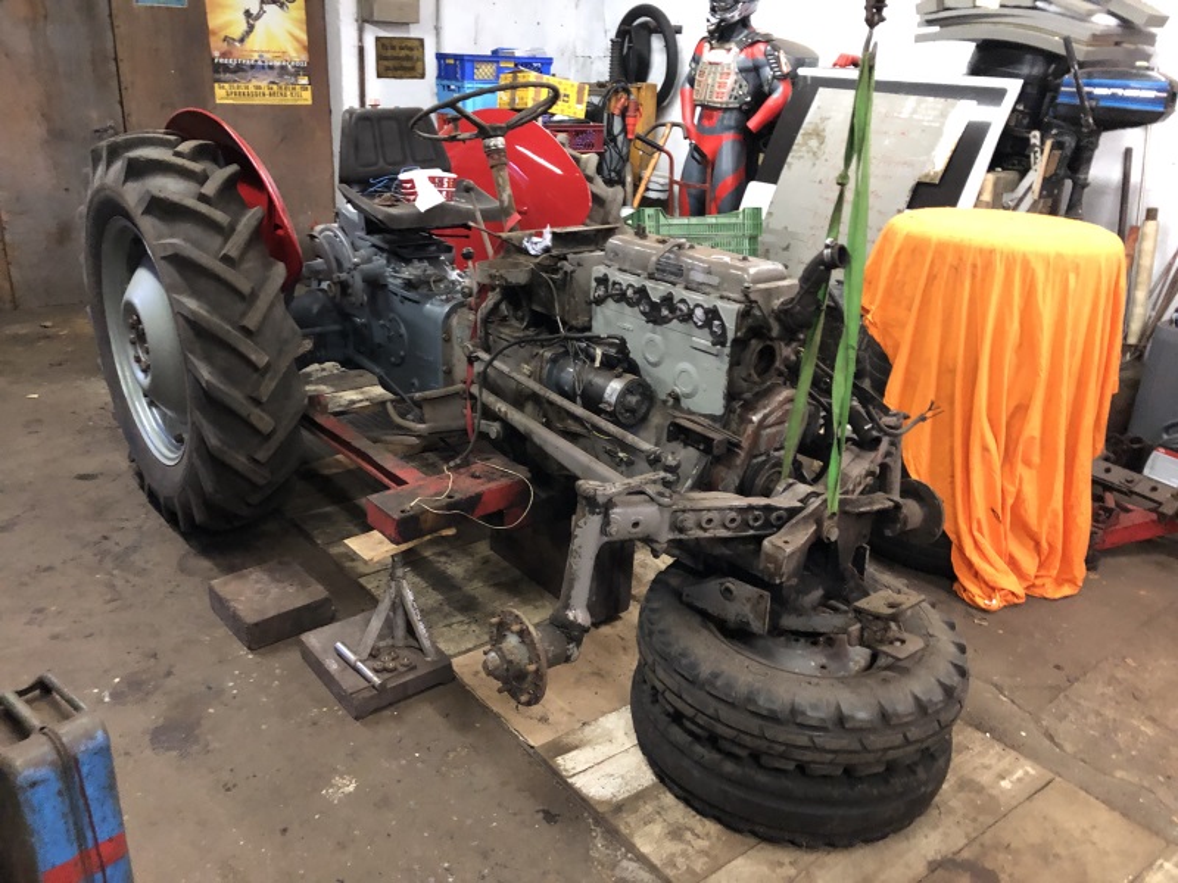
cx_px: 589
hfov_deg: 63.4
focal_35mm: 28
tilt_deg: -21.6
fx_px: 953
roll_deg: -3.5
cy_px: 442
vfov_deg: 49.7
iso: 80
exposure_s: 1/5
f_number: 1.8
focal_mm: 3.99
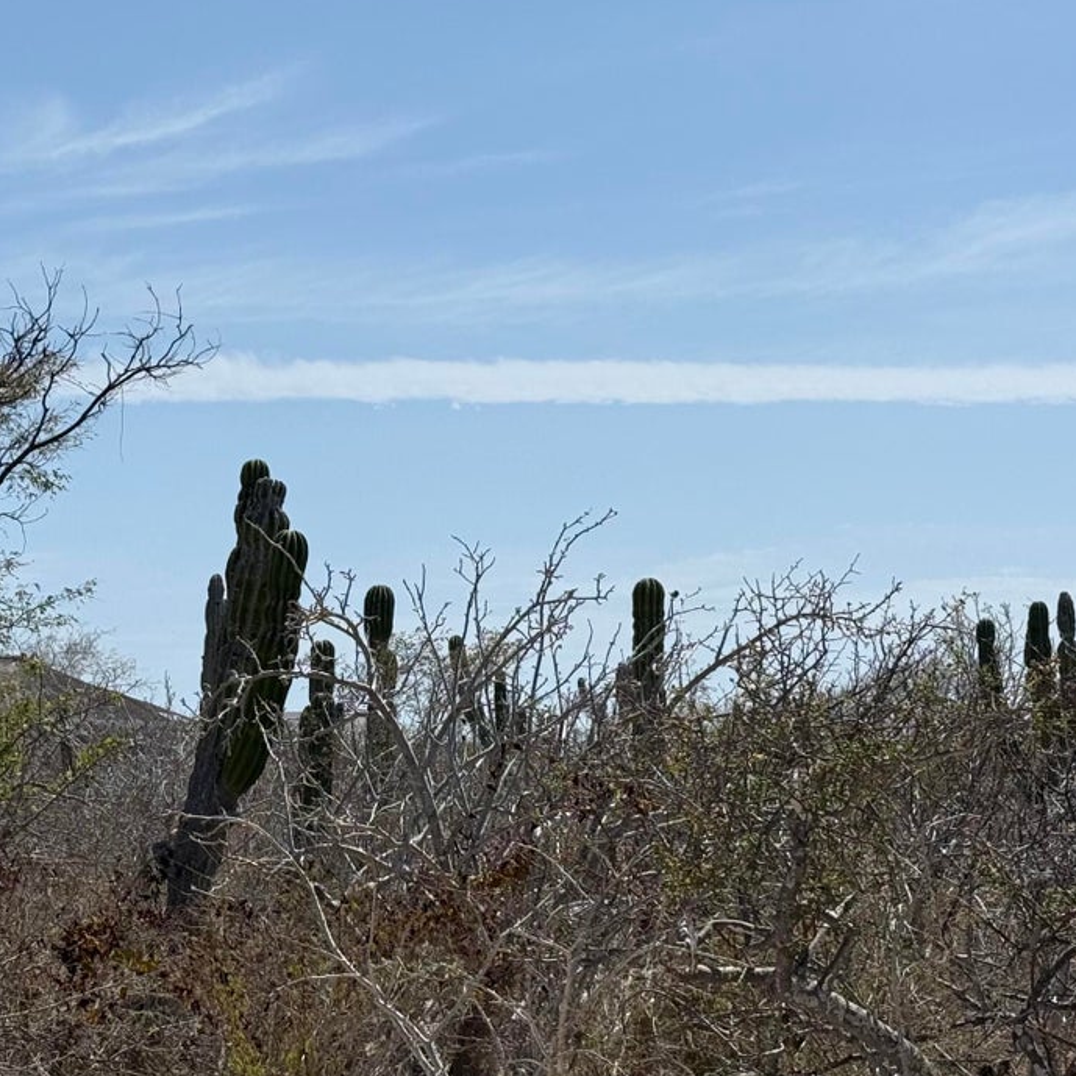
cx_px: 363
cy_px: 665
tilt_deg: +2.1
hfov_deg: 20.6
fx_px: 2954
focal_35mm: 84
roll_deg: -0.3
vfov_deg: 20.6
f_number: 1.78
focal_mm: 6.76
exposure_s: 1/9901
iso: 64
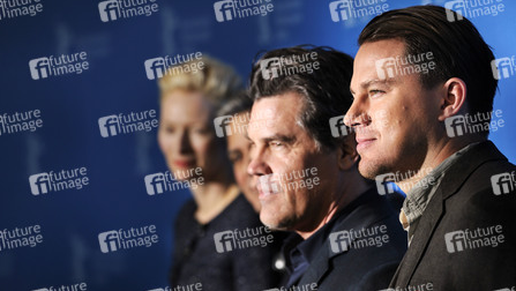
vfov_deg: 5.8
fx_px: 2889
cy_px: 152
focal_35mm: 211
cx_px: 259
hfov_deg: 10.2
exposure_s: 1/320
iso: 200
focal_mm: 200
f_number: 4.5
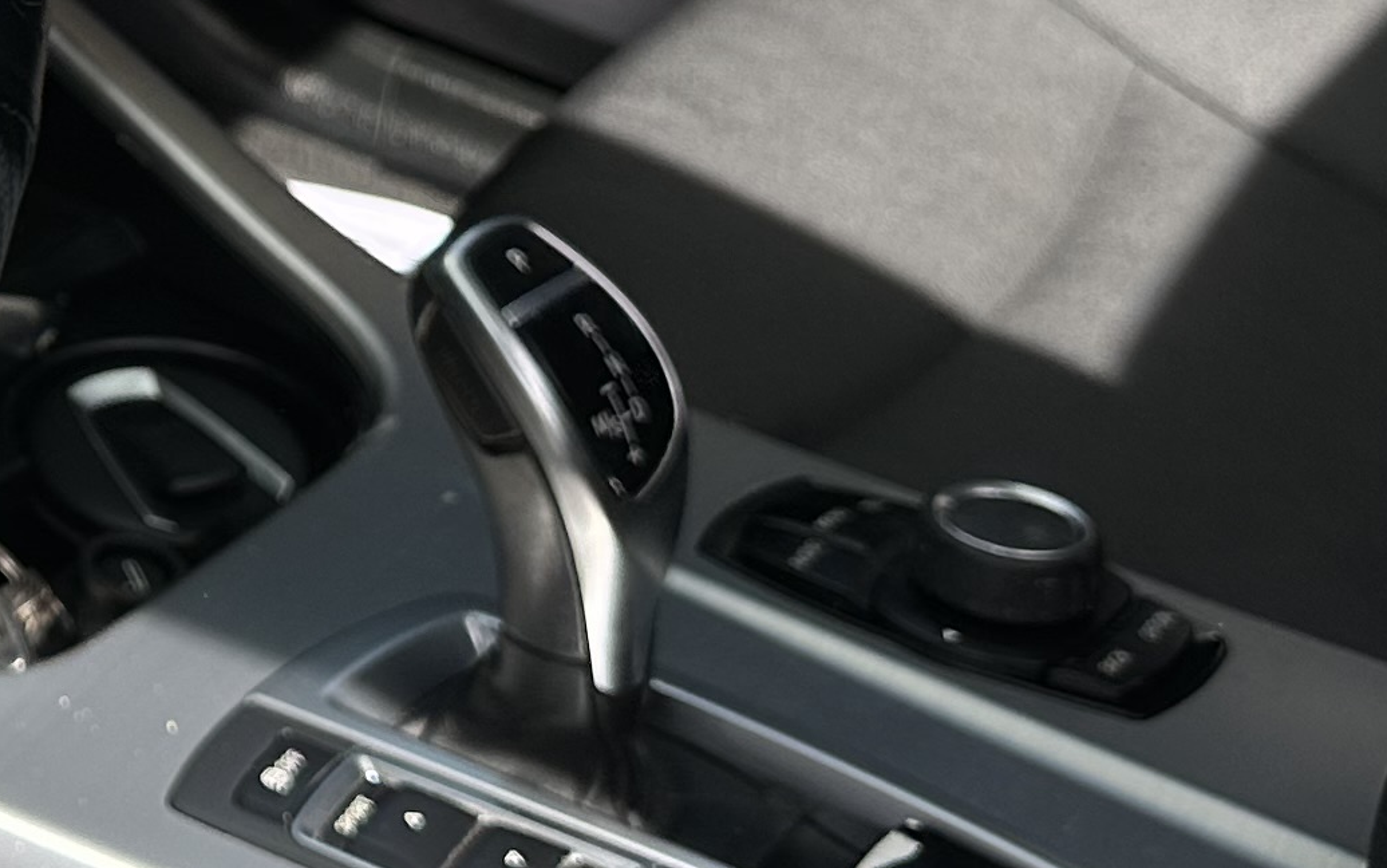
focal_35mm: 99
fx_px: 3743
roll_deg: -3.4
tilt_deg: -24.4
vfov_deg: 12.8
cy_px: -268
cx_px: -592
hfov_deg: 18.9
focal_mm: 6.86
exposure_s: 1/2660
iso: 80
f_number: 1.78
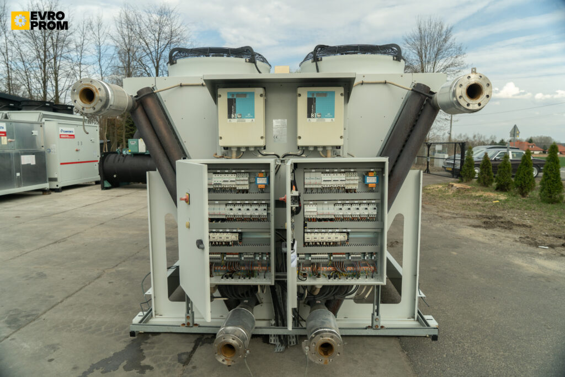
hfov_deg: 73.7
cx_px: 282
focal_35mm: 24
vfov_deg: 53.1
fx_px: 377
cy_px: 188
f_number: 5.6
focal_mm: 24
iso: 320
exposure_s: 1/320
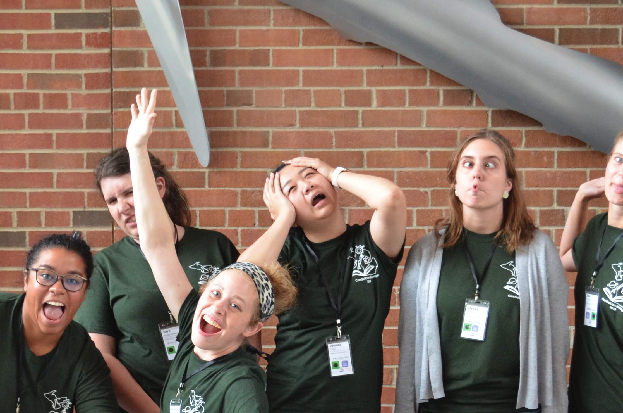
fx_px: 1830
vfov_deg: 12.8
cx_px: 298
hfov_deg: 19.3
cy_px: 341
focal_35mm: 106
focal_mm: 32
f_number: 4.8
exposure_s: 1/60
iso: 800
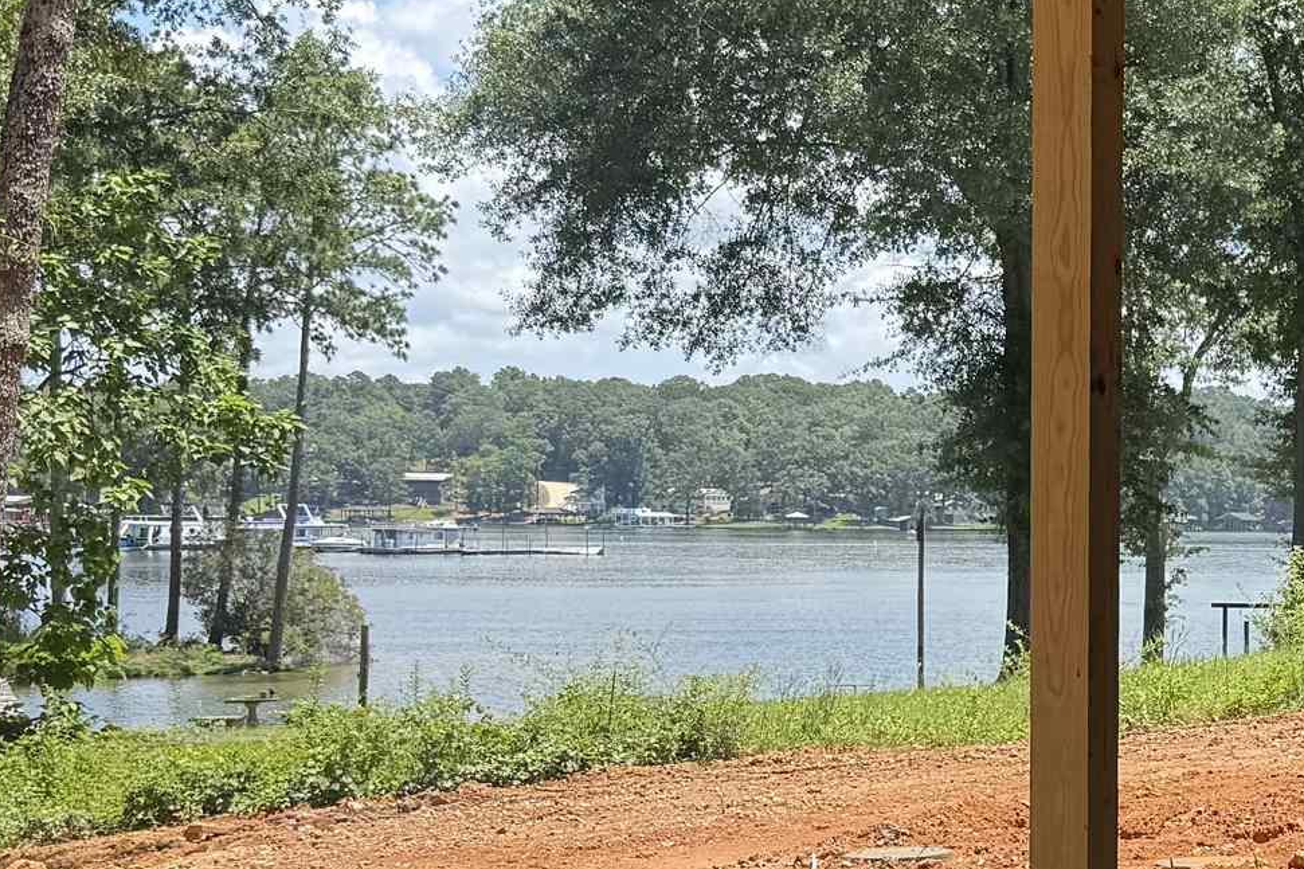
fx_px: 2861
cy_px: 610
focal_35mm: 79
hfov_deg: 24.5
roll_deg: -0.4
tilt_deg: -1.8
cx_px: 1297
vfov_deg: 17.2
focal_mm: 6.76
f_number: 1.78
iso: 80
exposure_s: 1/1553
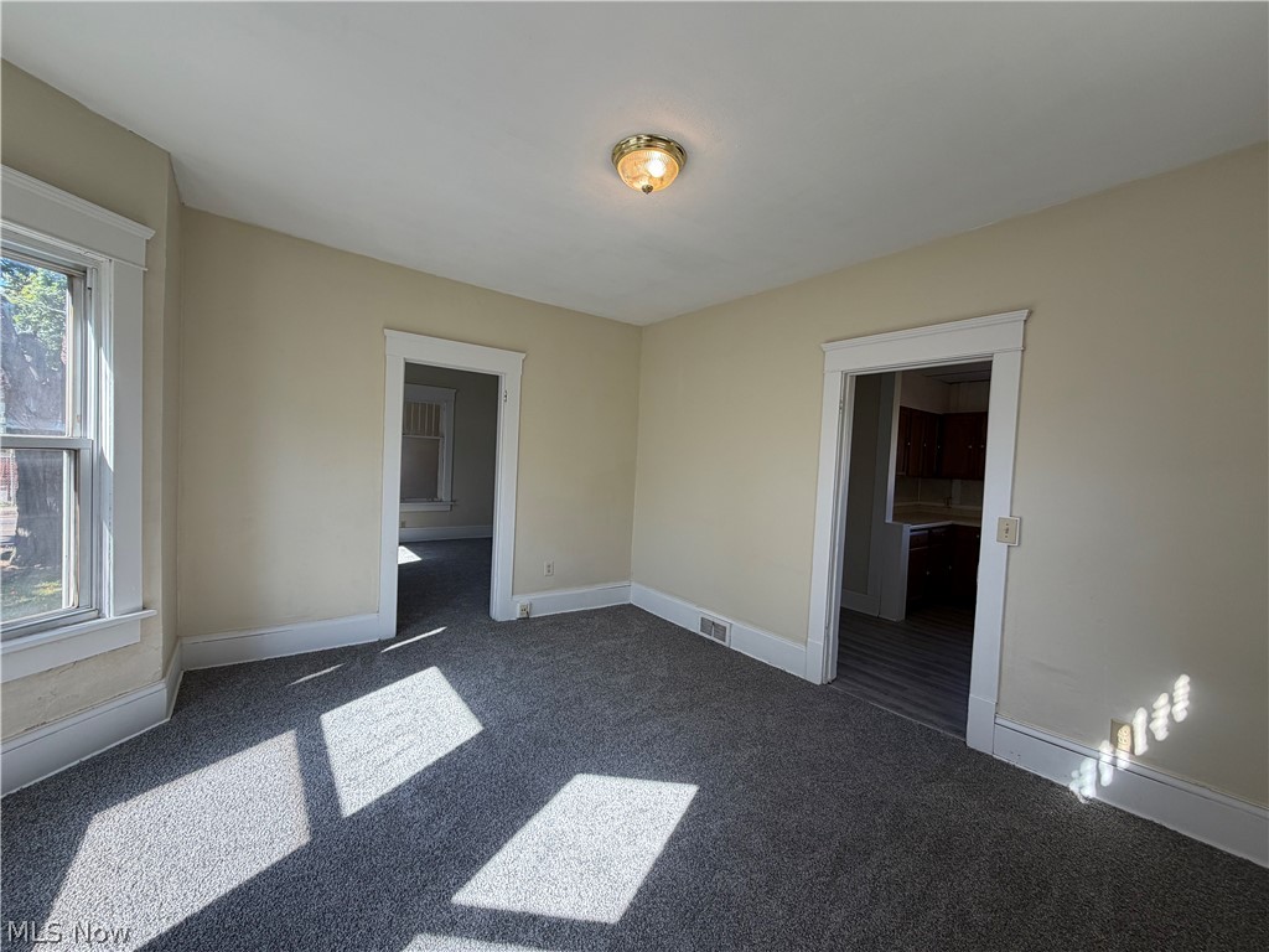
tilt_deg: -2.0
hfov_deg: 102.1
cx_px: 634
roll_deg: -2.4
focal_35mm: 14
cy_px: 476
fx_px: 513
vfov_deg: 85.7
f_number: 2.2
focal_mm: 2.22
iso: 50
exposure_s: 1/121
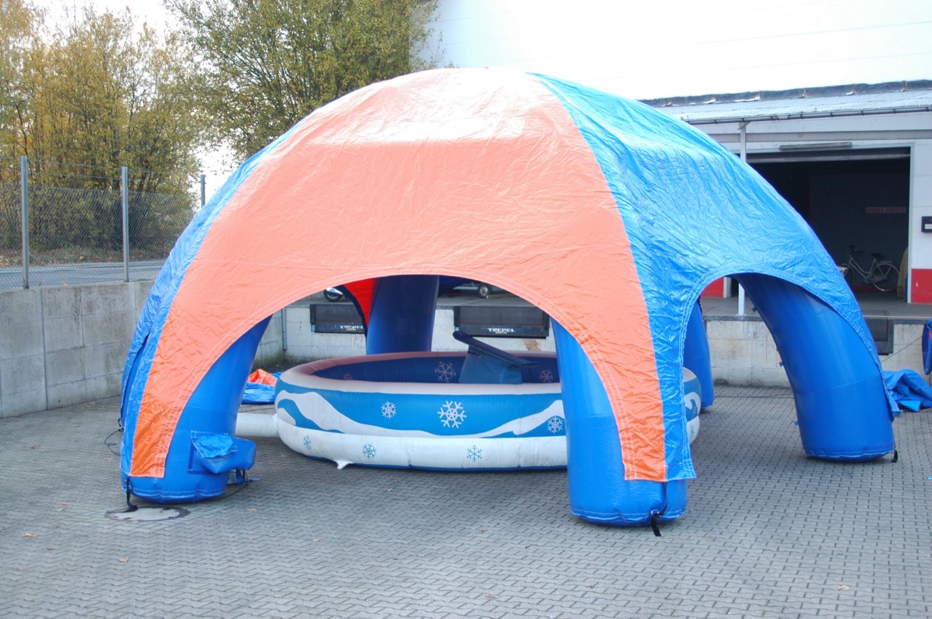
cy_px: 310
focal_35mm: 44
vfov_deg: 30.8
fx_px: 1125
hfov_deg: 45.0
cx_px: 466
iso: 200
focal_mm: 29
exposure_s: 1/30
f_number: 4.2
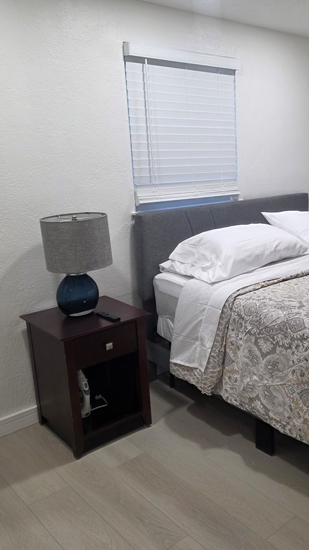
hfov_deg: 33.4
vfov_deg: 58.0
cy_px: 273
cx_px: 258
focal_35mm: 34
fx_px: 495
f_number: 1.7
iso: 125
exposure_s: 1/120
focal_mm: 6.3
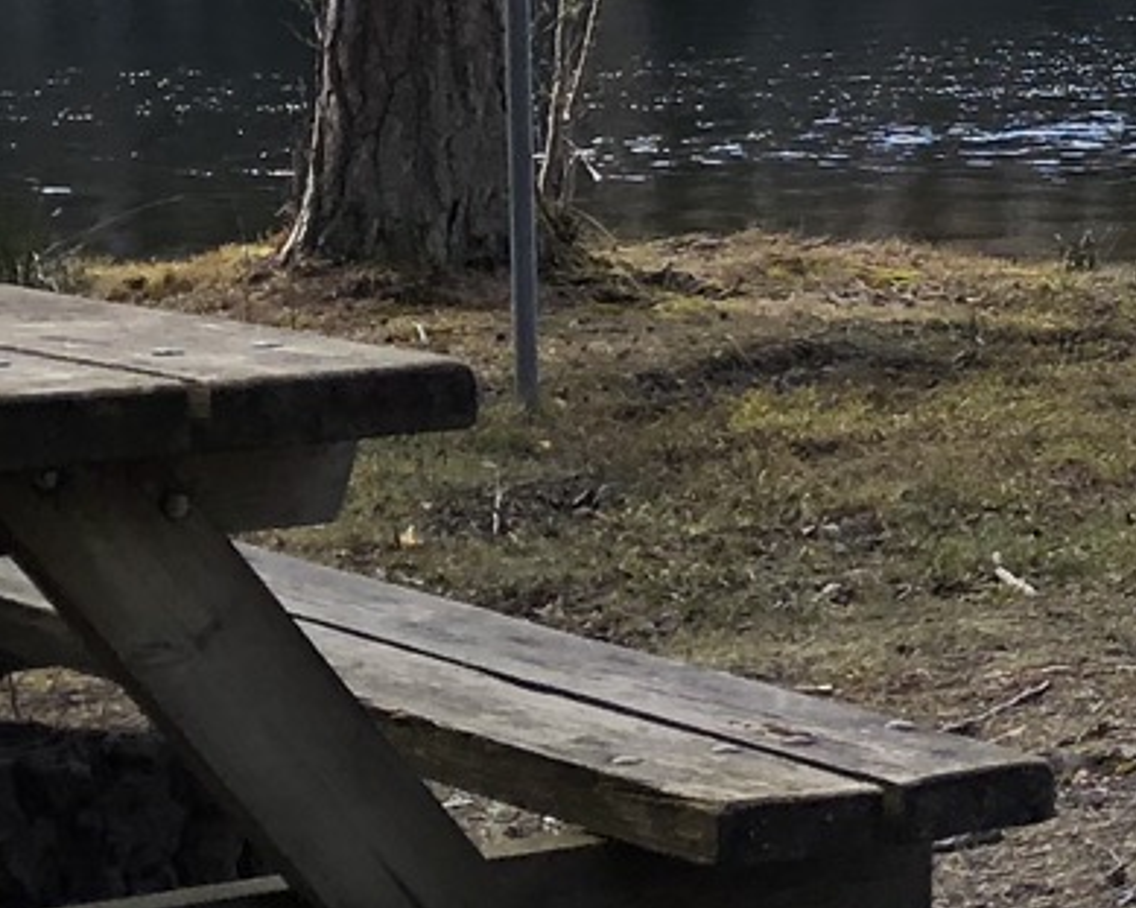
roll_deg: +0.2
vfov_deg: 10.7
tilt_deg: -4.7
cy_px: 184
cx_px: 2474
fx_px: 4840
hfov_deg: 11.6
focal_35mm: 144
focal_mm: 3.99
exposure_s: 1/475
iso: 20
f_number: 1.8
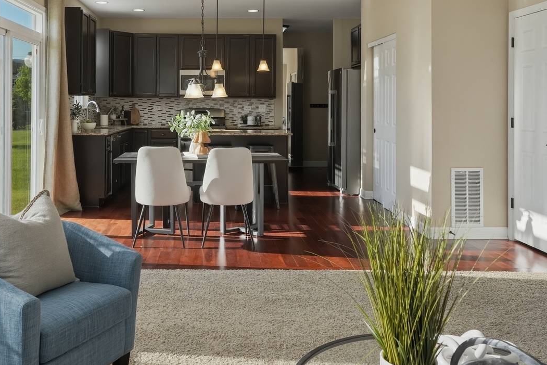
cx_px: 215
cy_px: 114
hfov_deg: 51.5
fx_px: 562
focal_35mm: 37
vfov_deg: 35.5
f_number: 7.1
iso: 1000
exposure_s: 1/1600
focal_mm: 24
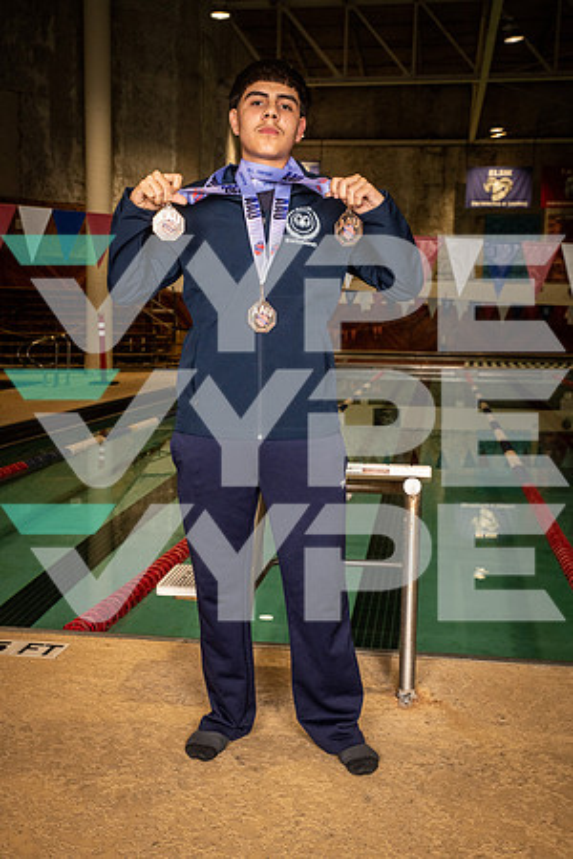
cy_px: 430
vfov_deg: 46.4
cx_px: 286
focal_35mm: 42
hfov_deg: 31.9
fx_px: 1003
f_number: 6.3
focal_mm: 42
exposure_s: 1/400
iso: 1000
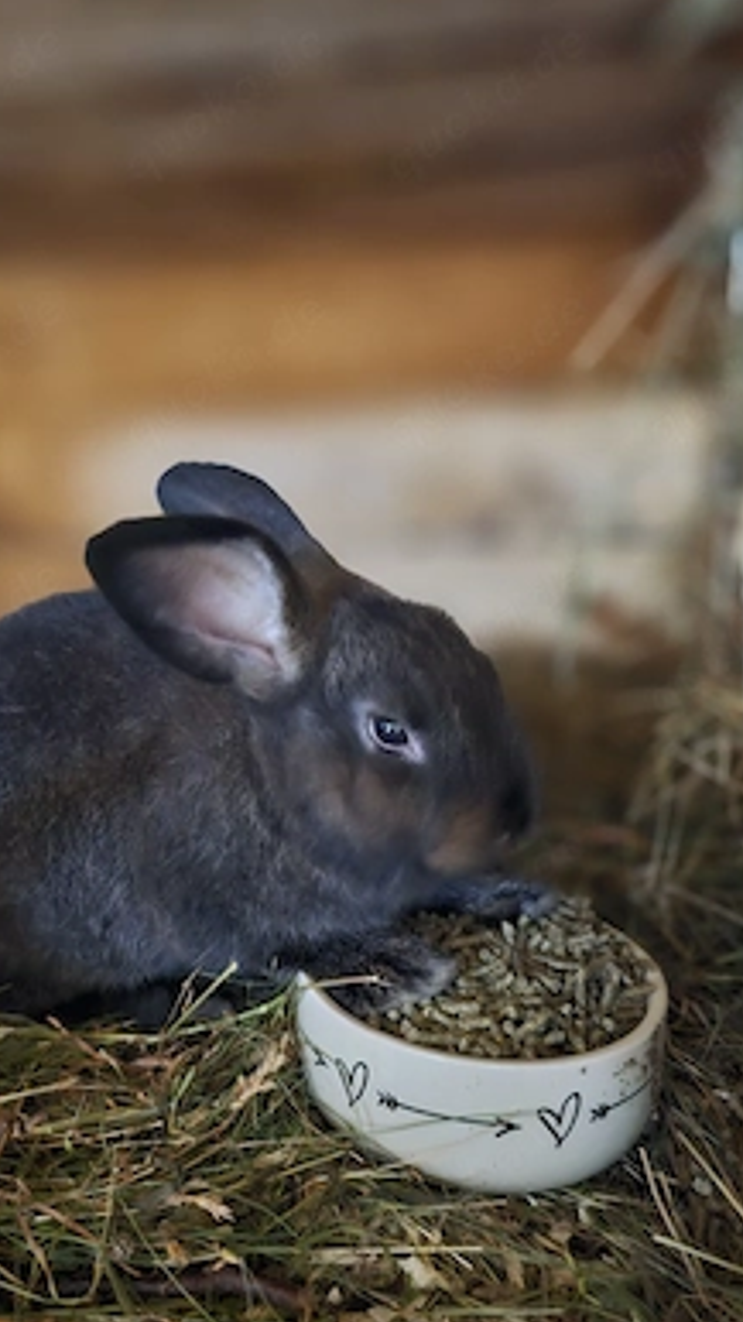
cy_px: 675
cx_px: 298
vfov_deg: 71.9
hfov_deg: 44.1
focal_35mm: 26
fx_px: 911
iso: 1600
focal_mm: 6.3
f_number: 1.7
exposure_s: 1/12.5
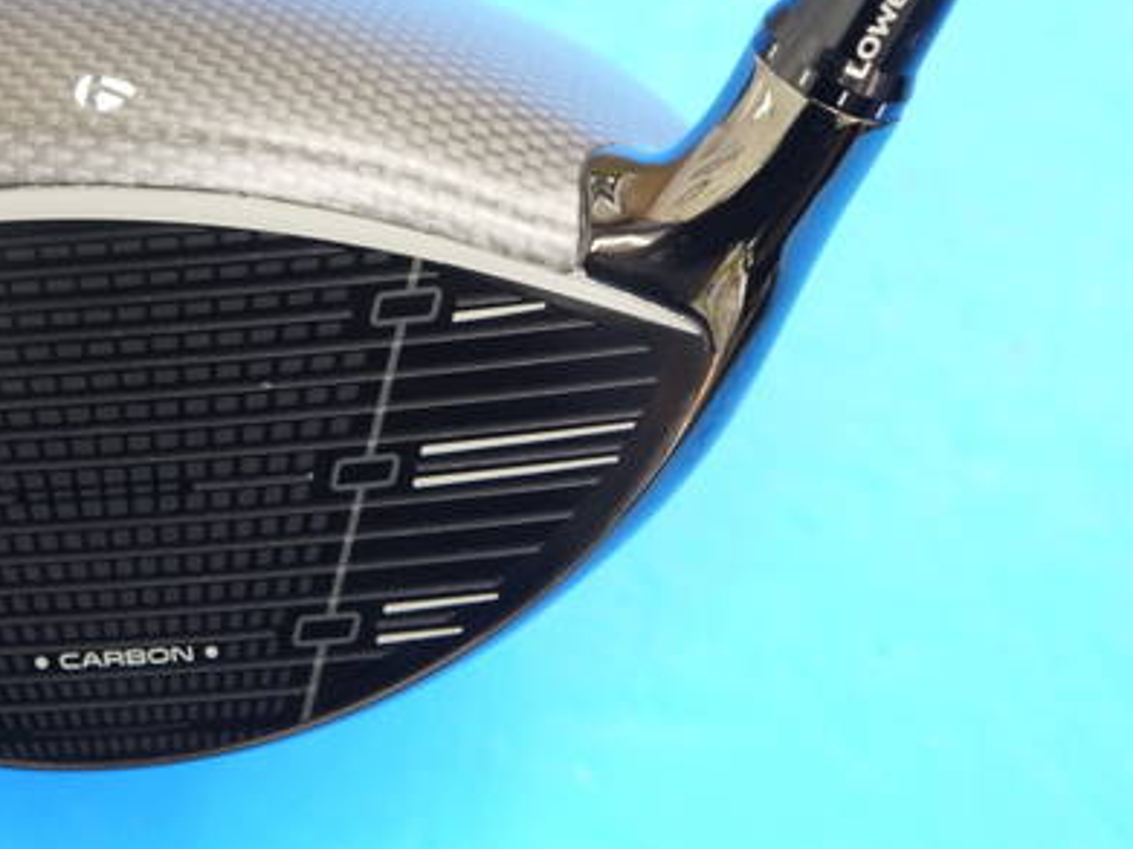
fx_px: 3534
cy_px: 330
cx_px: 220
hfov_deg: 18.0
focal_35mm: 108
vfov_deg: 13.7
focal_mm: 33
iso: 800
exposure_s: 1/50
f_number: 5.2
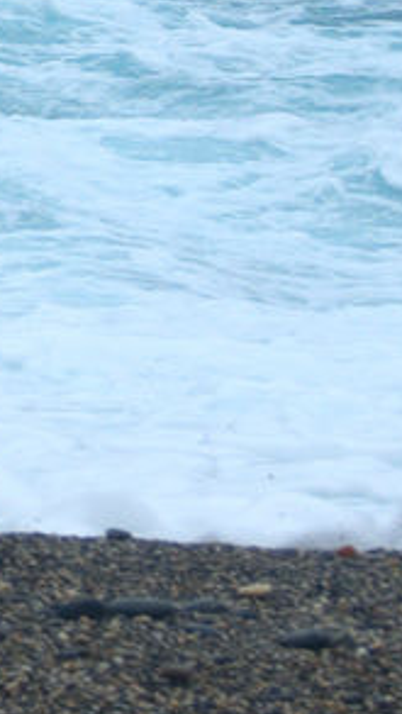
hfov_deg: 2.7
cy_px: -320
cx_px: -953
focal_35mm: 439
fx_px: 8312
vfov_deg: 4.9
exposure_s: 1/100
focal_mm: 60
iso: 100
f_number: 9
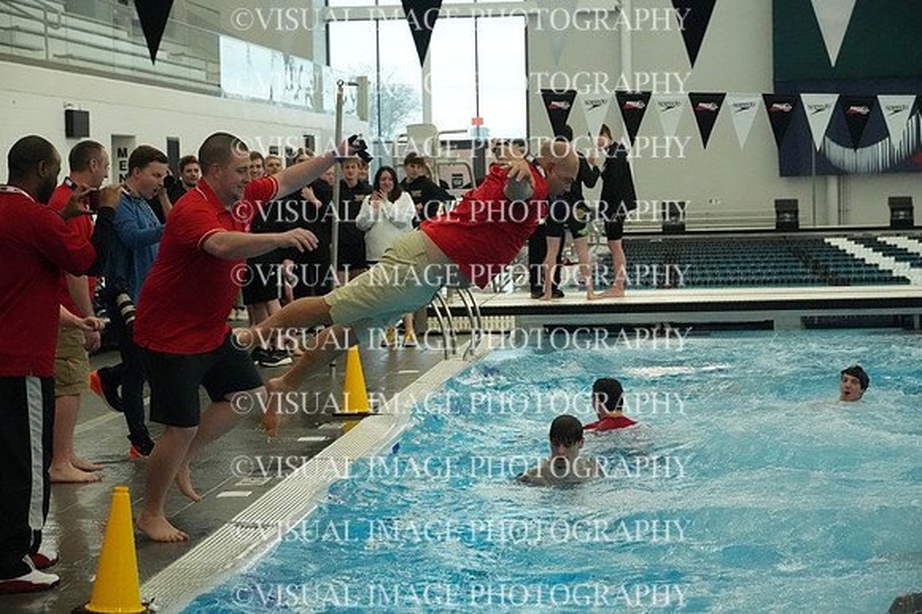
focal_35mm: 90
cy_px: 307
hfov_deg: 22.6
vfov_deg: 15.2
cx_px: 461
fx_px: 2304
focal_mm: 60
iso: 10000
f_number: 5.6
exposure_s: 1/1000
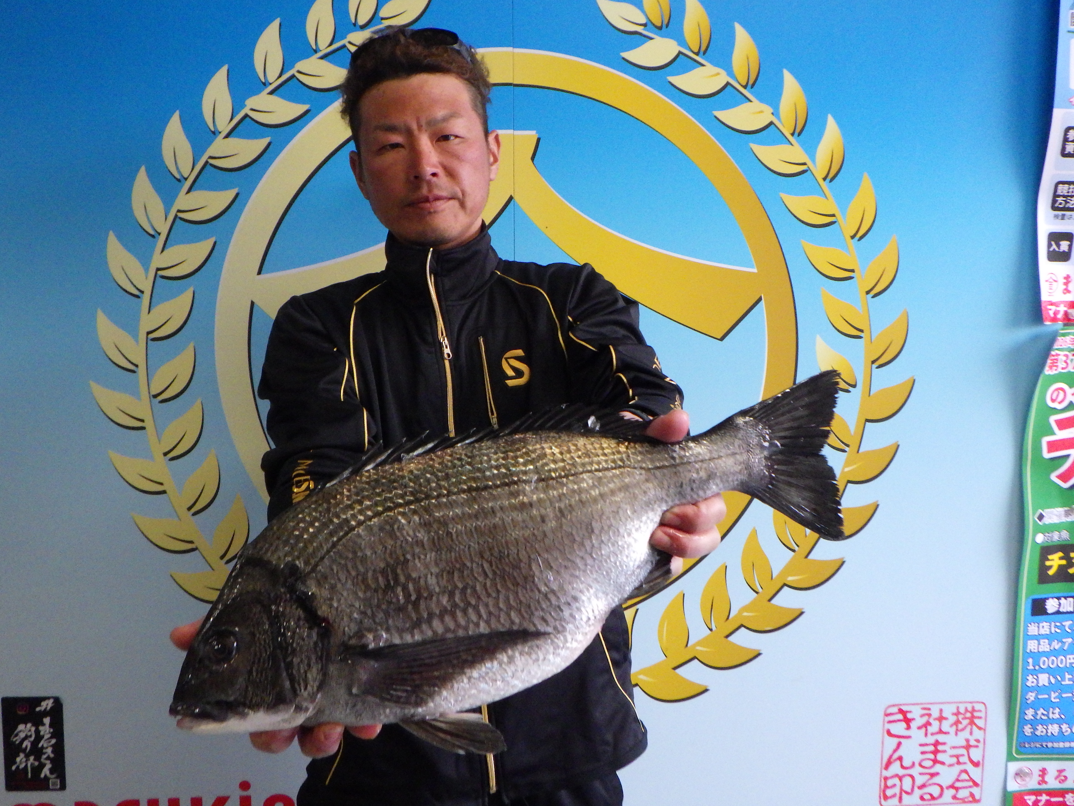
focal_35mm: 28
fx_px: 869
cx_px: 537
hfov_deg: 63.4
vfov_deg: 49.7
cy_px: 403
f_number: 3.5
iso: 1000
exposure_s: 1/60
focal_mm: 5
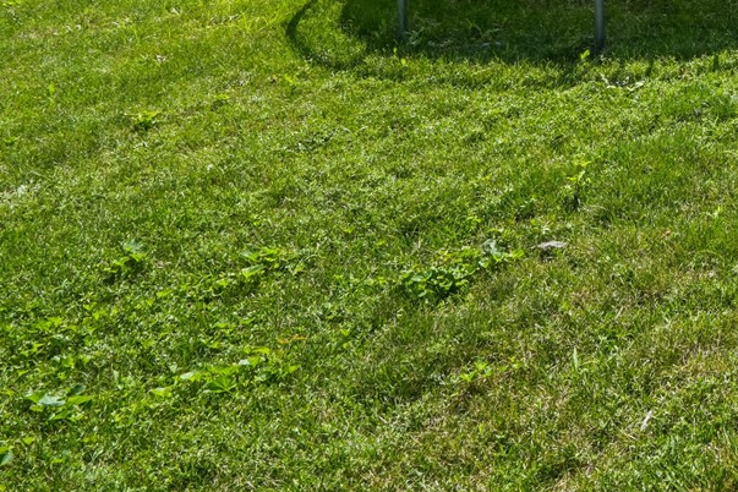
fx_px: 922
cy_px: -171
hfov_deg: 32.1
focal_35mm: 45
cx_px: 978
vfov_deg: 25.2
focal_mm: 16
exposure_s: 1/640
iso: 400
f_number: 10
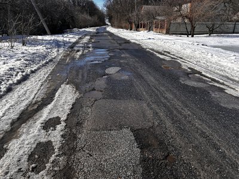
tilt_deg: -19.1
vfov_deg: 53.1
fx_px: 180
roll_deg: -0.9
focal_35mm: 26
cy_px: 90
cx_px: 120
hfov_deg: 67.3
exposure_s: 1/2208
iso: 50
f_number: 1.5
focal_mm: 5.7
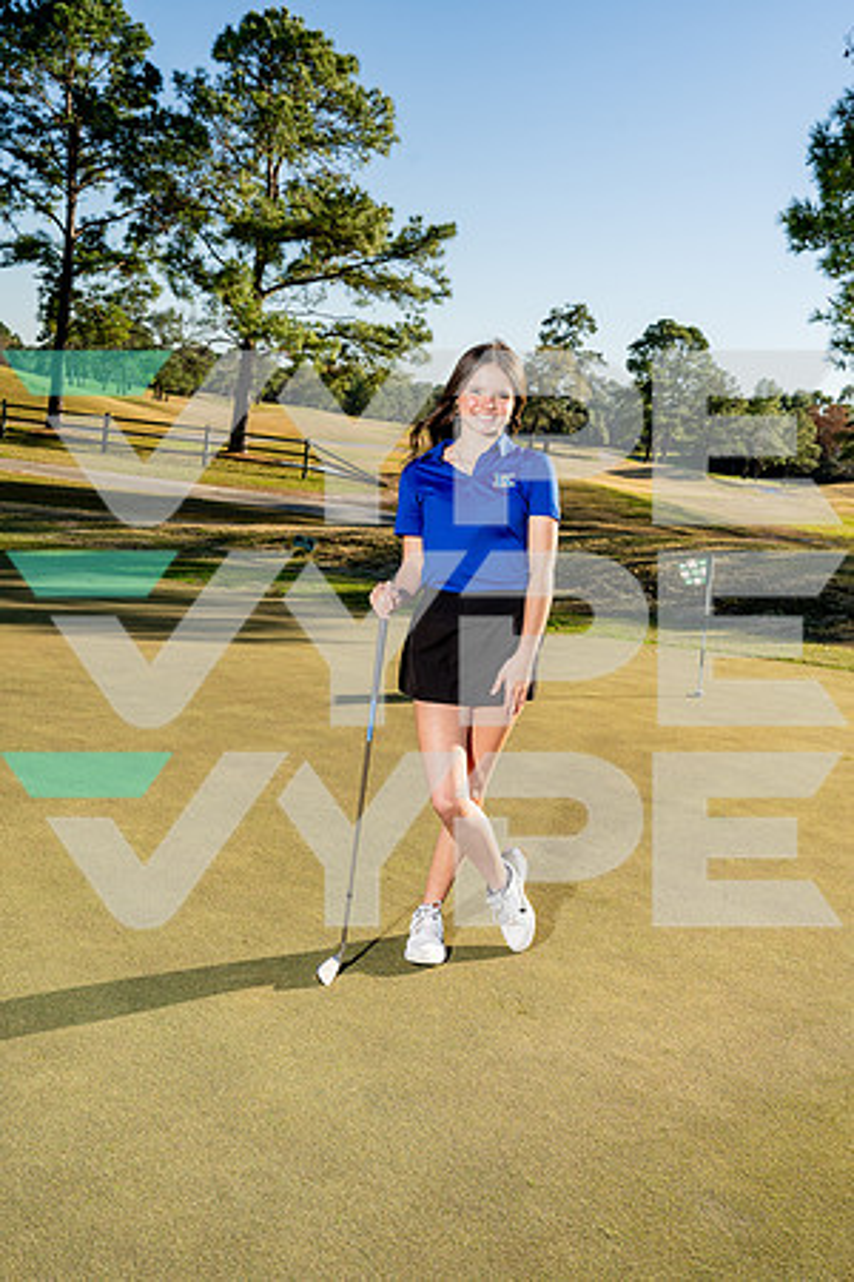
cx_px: 427
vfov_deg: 51.9
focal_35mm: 37
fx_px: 1316
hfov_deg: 35.9
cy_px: 641
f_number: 8
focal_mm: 37
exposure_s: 1/250
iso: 100
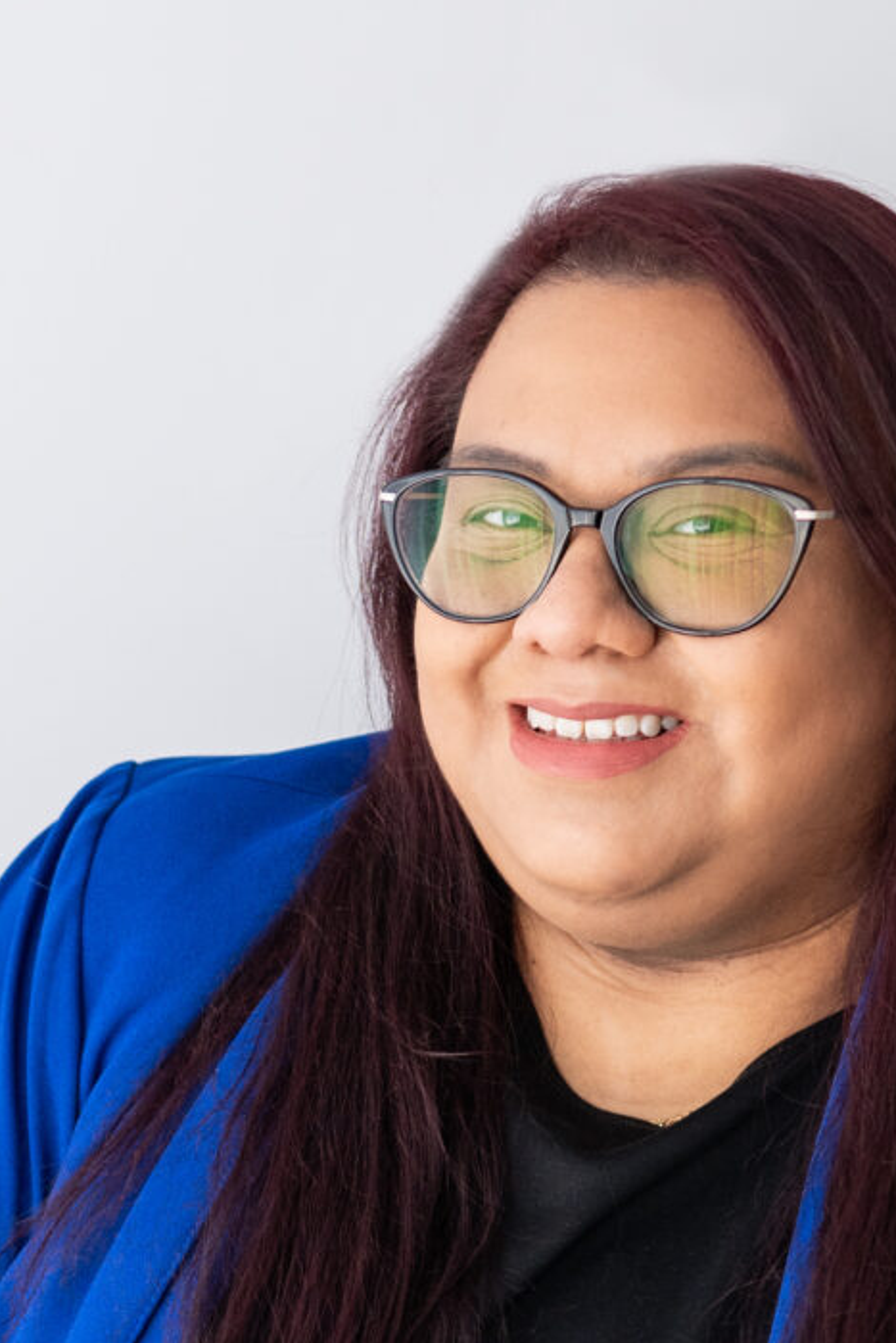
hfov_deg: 10.6
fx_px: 4776
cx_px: -99
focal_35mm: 128
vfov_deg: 15.8
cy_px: 1191
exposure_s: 1/200
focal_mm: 35
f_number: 2.8
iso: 320
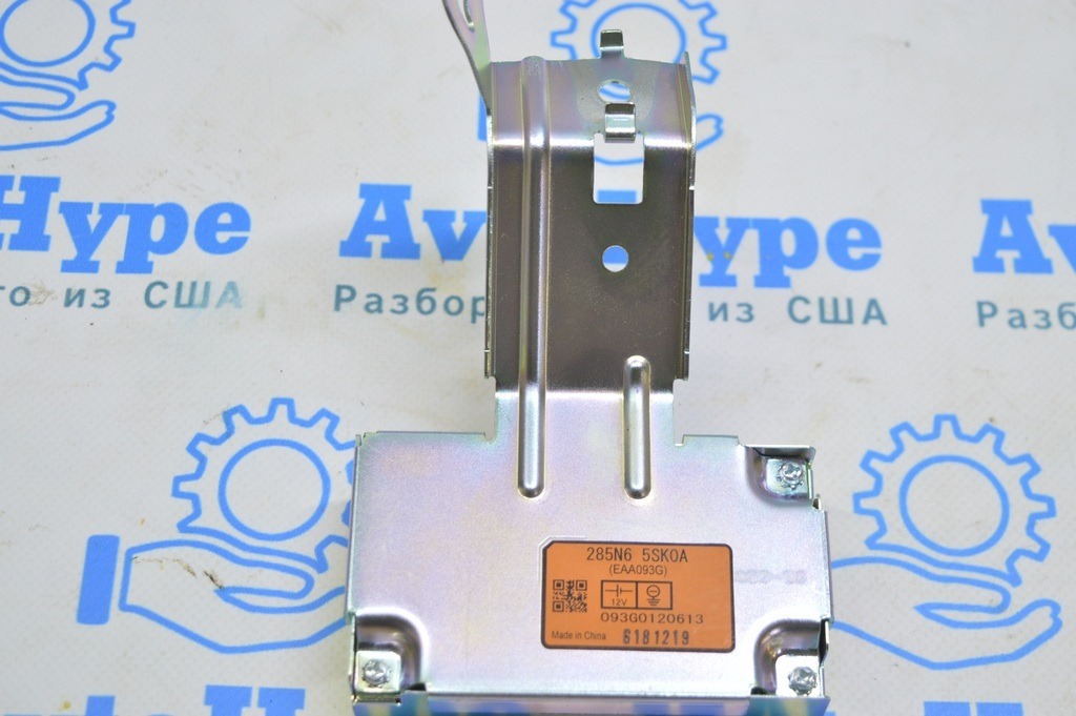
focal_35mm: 60
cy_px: 358
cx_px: 538
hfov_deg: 33.4
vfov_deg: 22.6
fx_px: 1792
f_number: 5.6
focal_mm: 40
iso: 400
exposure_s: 1/25
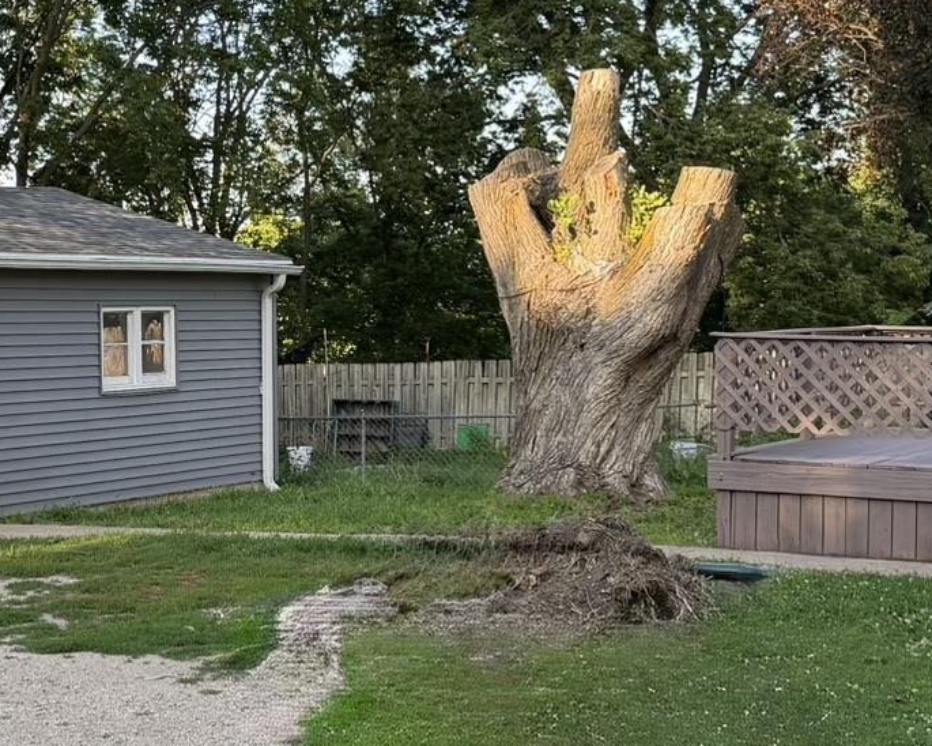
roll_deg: +0.3
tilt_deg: -2.8
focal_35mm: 70
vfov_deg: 21.9
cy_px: 385
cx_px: 212
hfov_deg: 26.7
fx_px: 1931
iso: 100
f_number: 1.78
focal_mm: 6.76
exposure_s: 1/602
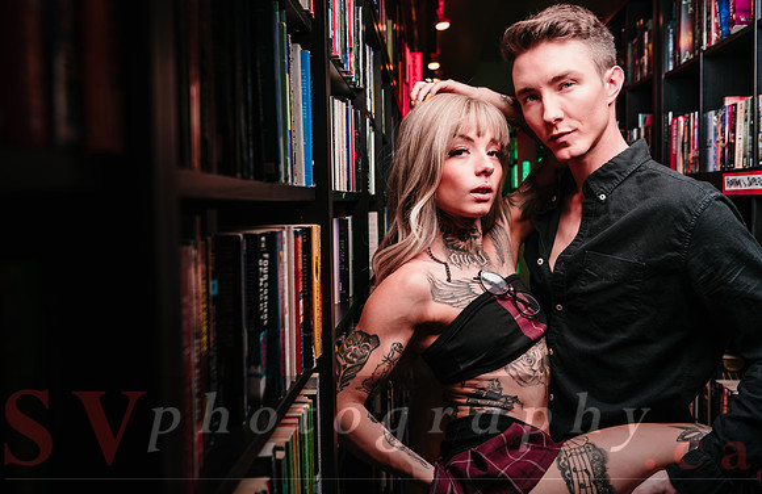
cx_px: 400
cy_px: 227
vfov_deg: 38.3
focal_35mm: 34
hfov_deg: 56.4
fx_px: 711
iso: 64
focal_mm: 32
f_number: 4.5
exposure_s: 1/80
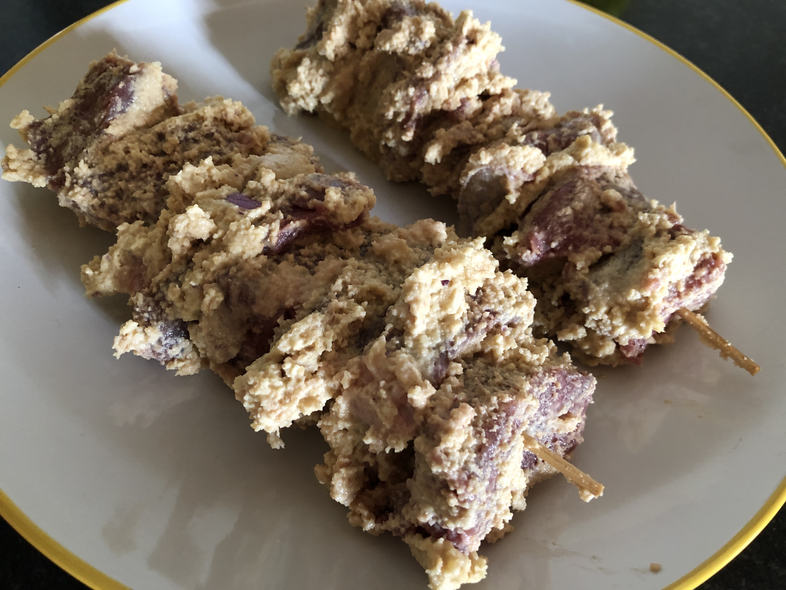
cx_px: 393
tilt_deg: -53.7
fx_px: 636
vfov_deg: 49.7
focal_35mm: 28
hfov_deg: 63.4
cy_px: 295
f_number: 1.8
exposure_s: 1/13
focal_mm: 3.99
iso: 100
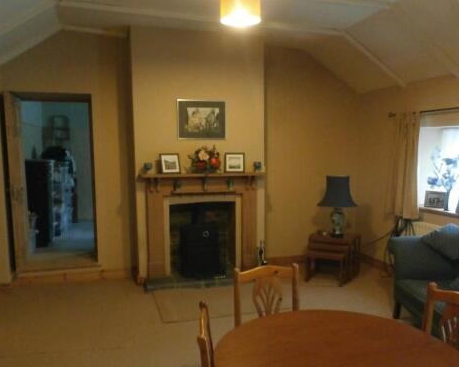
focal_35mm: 31
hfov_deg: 57.2
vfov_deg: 47.0
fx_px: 421
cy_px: 202
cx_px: 238
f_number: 3
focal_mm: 4.5
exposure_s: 1/20
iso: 800
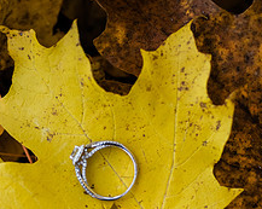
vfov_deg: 13.1
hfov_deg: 16.4
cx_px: 105
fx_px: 906
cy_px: 184
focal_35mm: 117
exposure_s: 1/200
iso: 500
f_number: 3.2
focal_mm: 60
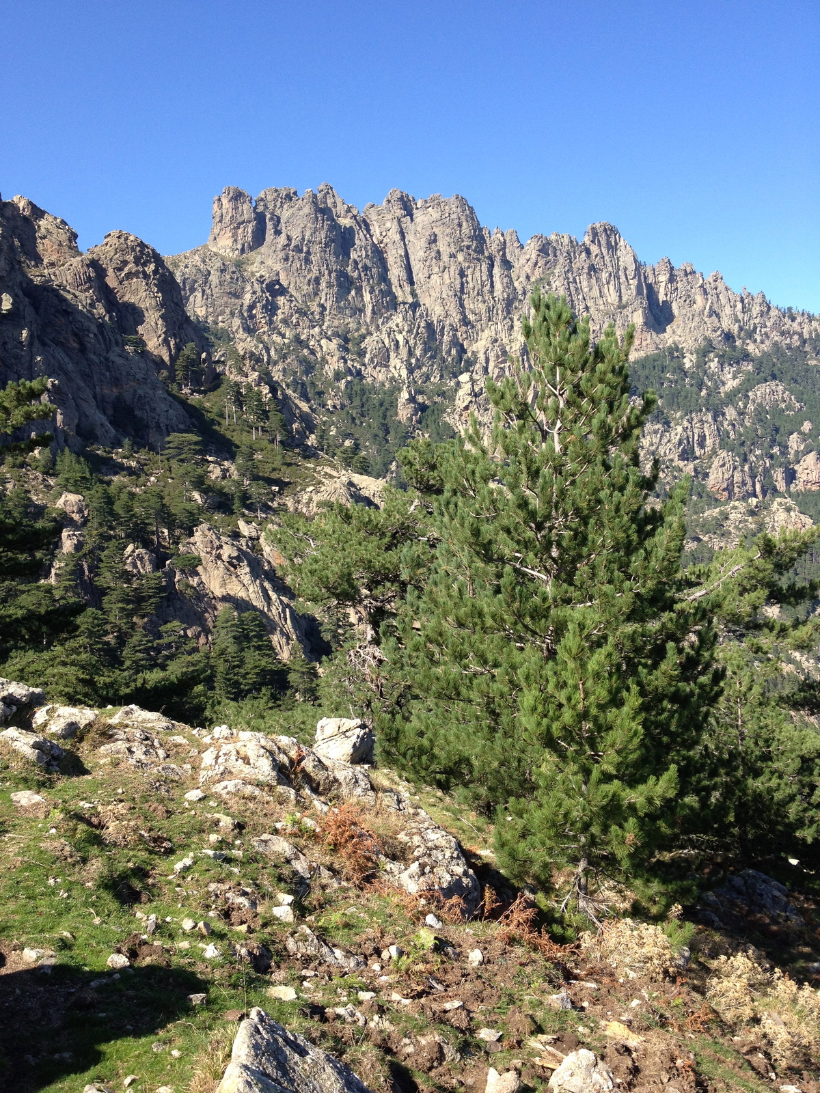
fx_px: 1105
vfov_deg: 52.6
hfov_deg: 40.7
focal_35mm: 35
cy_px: 546
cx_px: 410
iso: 64
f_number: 2.4
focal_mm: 4.28
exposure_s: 1/767
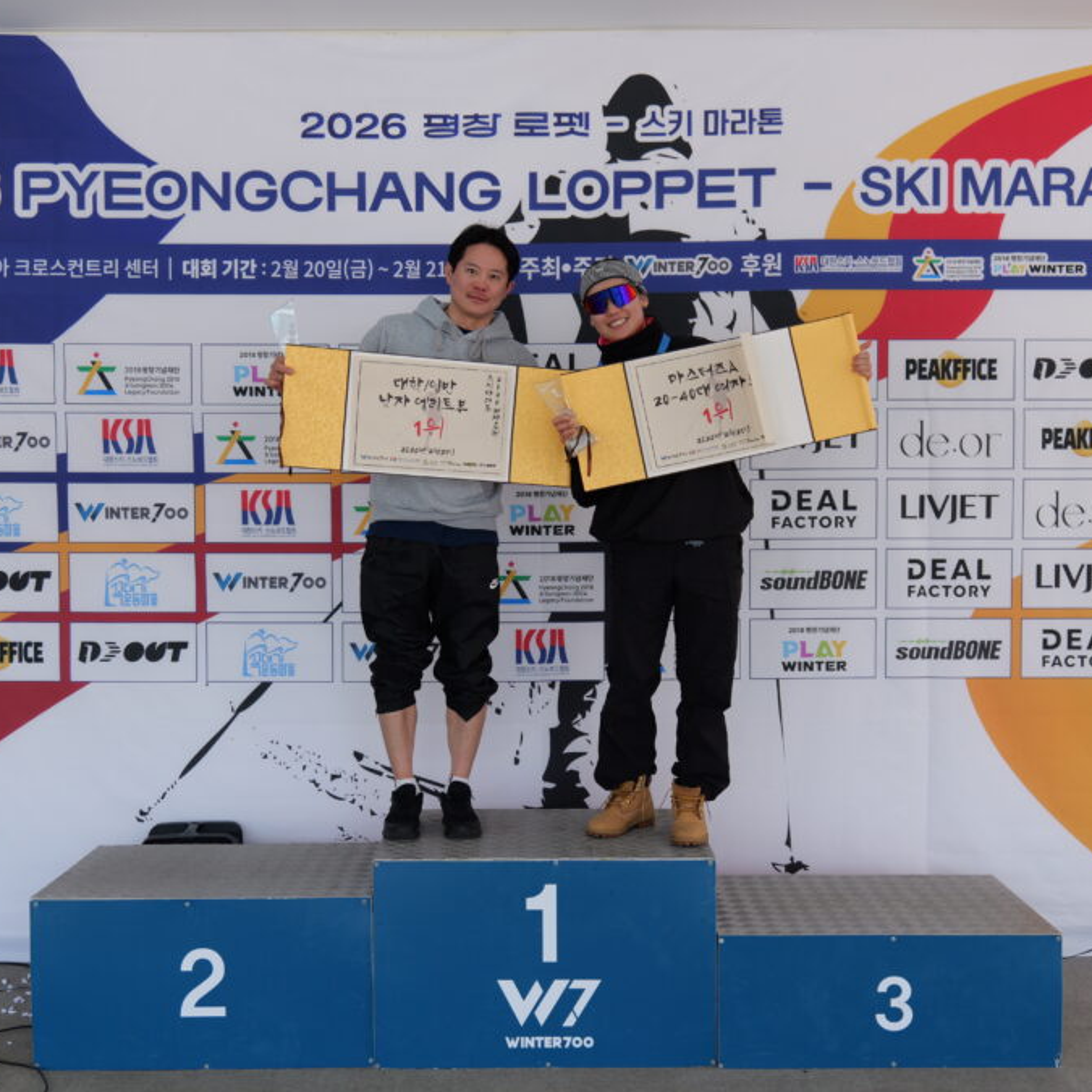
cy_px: 546
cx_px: 545
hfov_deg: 41.9
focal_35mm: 40
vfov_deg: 41.9
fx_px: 1428
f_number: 4.2
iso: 400
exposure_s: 1/320
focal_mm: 31
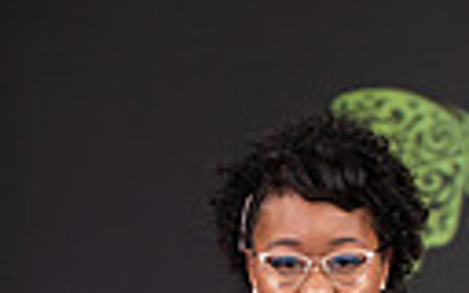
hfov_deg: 5.8
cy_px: 817
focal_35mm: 364
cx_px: 354
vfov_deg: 3.5
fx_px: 4653
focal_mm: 102
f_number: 5.6
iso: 2000
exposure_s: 1/400
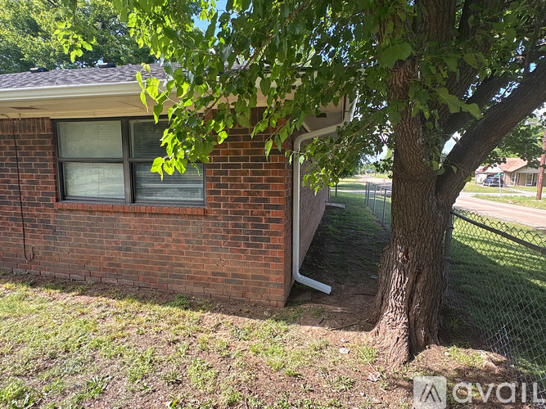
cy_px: 204
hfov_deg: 102.1
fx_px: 221
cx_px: 273
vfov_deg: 85.7
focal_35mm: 14
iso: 40
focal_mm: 2.22
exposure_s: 1/225
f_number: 2.2
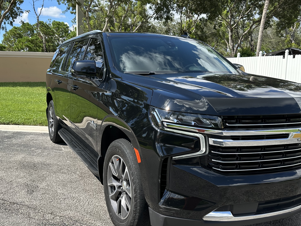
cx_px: 143
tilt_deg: -8.5
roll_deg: -0.7
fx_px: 287
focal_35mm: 33
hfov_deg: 55.3
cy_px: 114
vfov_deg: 42.9
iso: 80
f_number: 1.78
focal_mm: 6.86
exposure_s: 1/2660
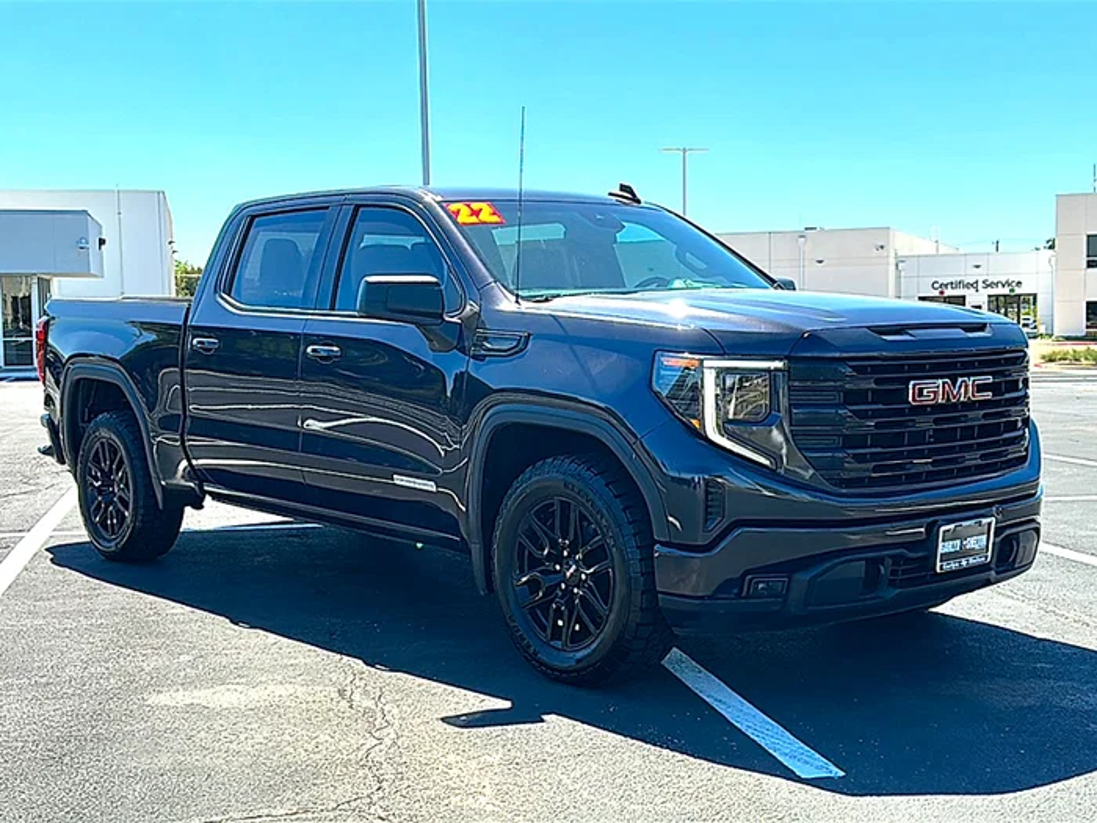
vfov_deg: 37.7
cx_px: 548
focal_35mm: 38
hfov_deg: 49.0
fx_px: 1204
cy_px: 412
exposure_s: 1/3077
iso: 80
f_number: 1.78
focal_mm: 6.86
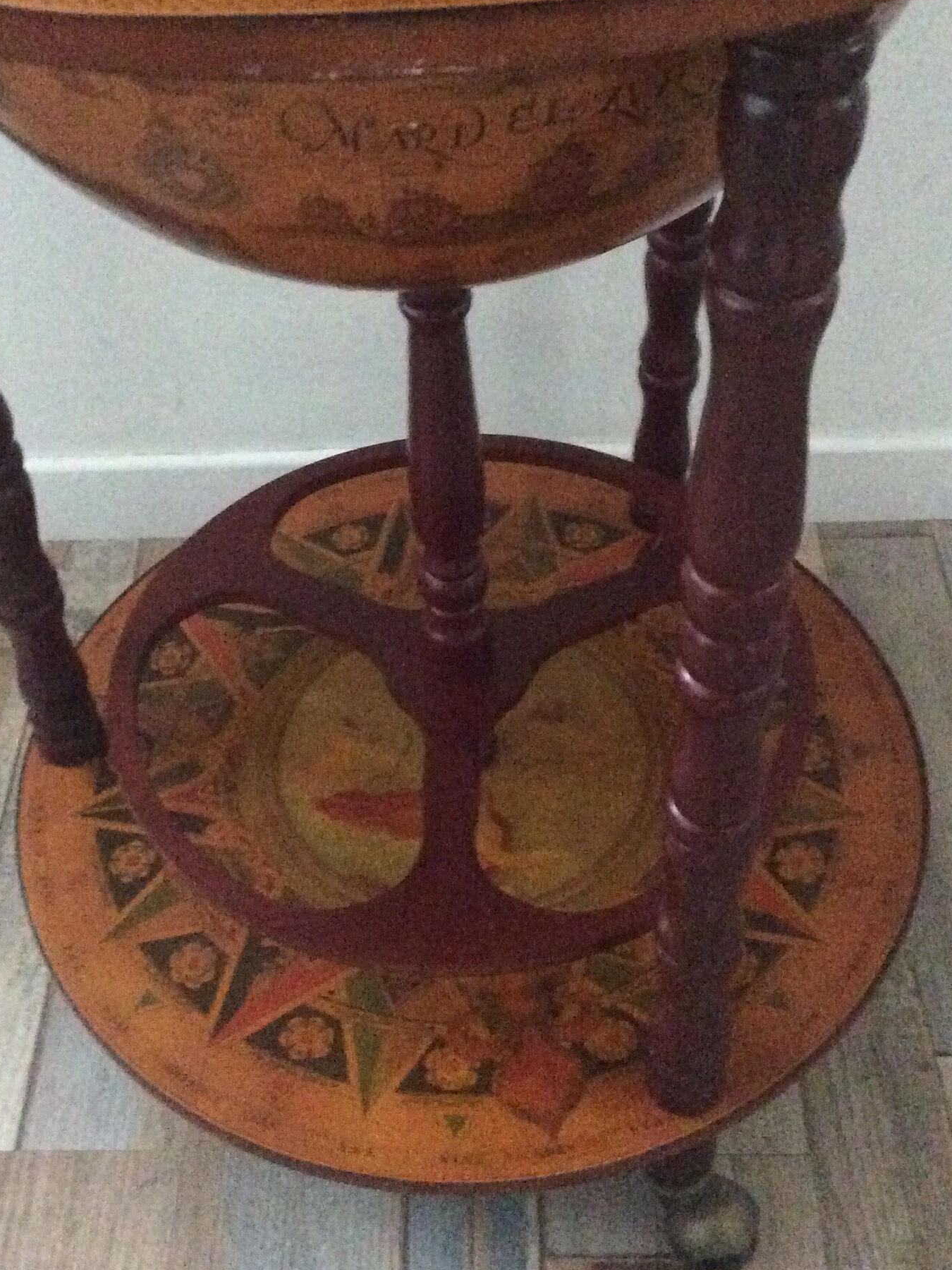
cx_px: 430
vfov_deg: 41.2
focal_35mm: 46
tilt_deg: -45.3
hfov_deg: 31.5
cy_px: 560
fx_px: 1687
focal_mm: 3.3
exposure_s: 1/17
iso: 800
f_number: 2.4
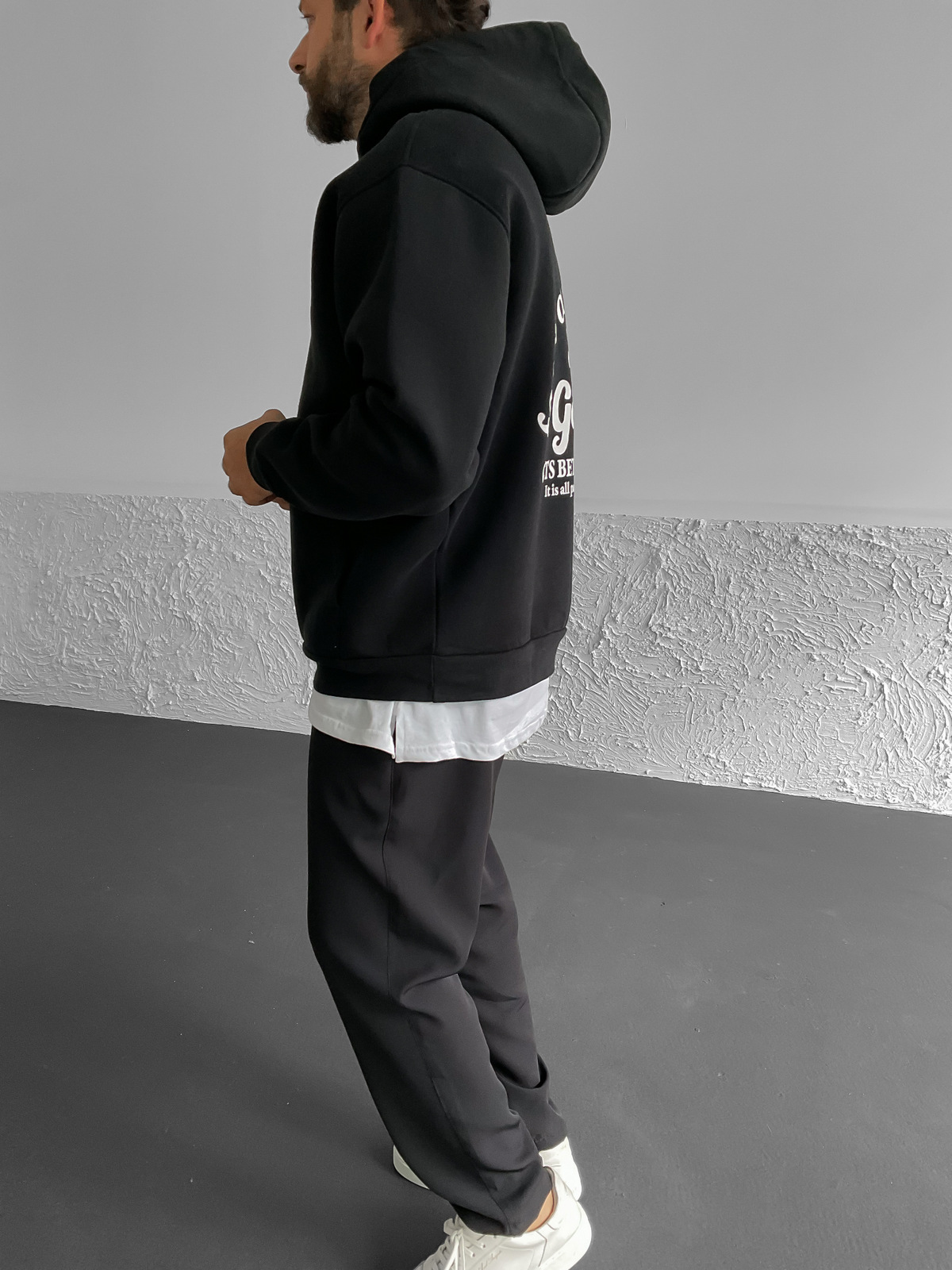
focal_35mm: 29
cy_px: 635
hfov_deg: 48.2
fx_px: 1063
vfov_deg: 61.7
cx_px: 476
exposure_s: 1/120
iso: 50
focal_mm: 3
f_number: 1.8
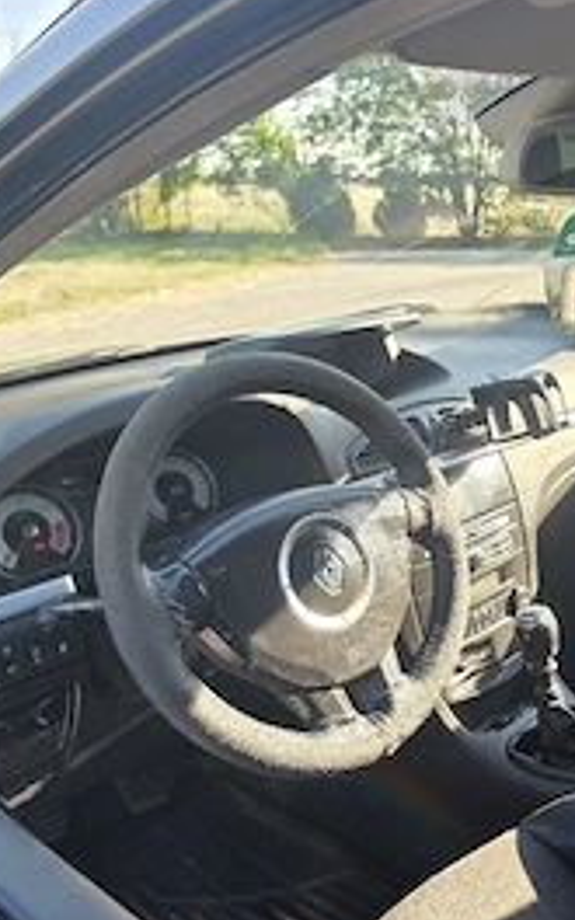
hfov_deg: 33.6
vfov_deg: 52.7
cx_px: 446
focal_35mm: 37
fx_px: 928
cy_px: 484
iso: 50
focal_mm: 6.3
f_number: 1.7
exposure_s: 1/370
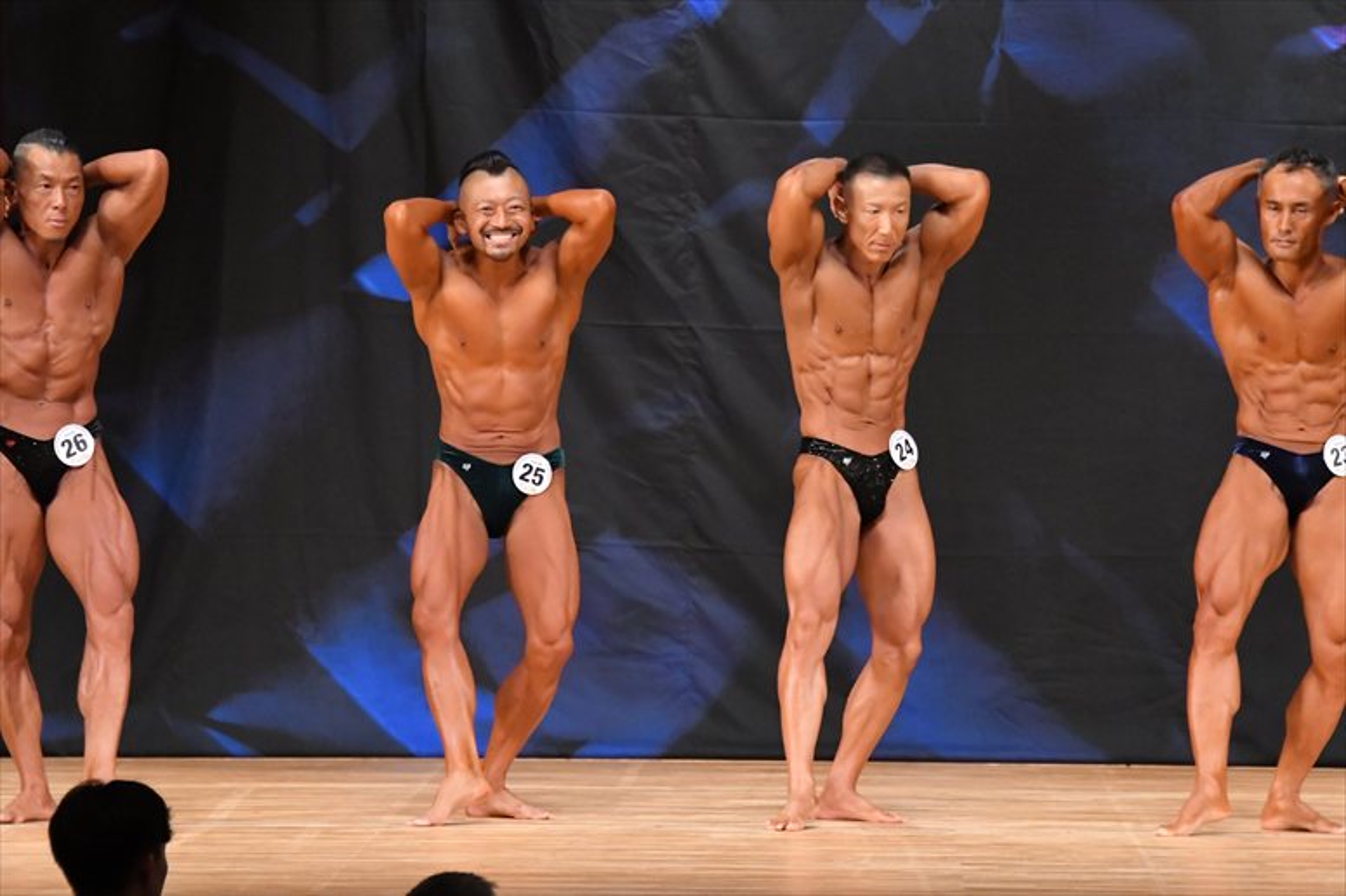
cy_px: 448
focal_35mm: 255
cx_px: 673
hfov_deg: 8.1
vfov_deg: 5.4
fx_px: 9530
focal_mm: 170
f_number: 5.6
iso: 7200
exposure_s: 1/400
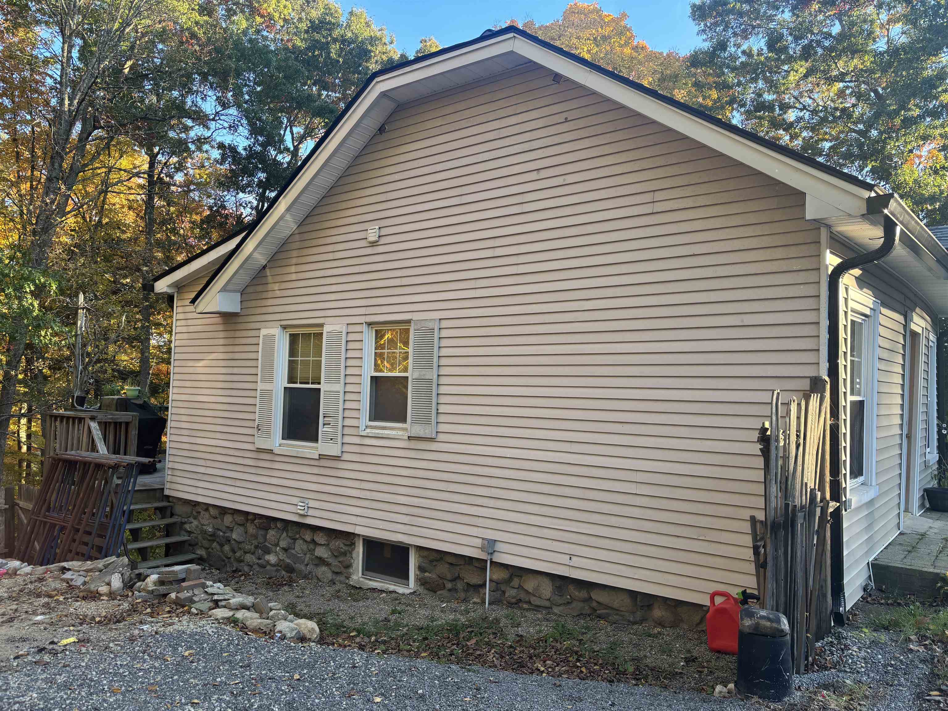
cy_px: 356
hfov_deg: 67.3
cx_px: 474
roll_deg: -1.6
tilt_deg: +3.4
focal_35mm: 26
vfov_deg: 53.1
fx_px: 712
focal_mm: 5.96
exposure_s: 1/123
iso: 32
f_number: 1.6
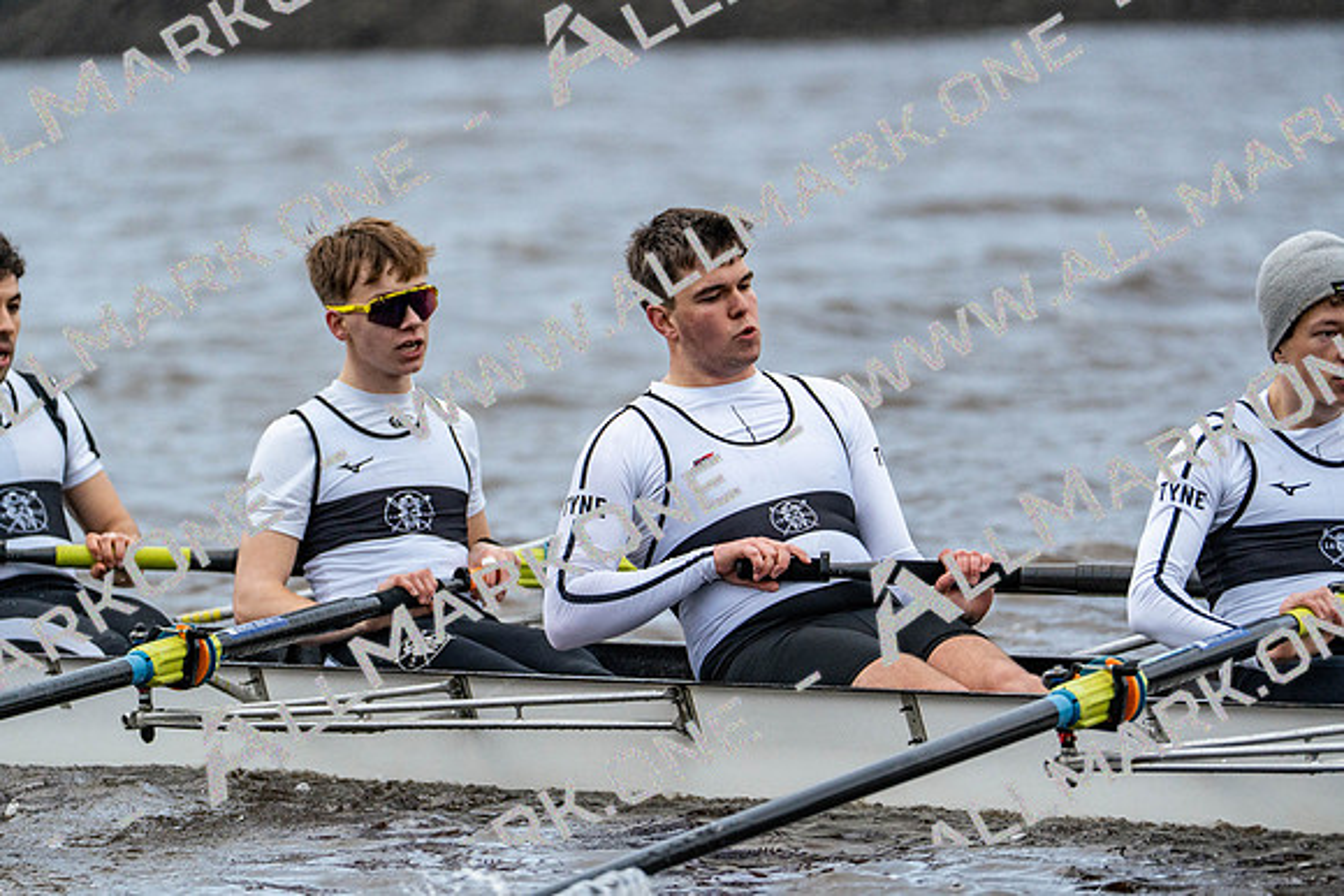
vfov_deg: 3.6
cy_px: 448
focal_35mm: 385
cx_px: 672
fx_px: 14376
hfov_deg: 5.4
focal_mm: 385
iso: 2500
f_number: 6.3
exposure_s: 1/1600
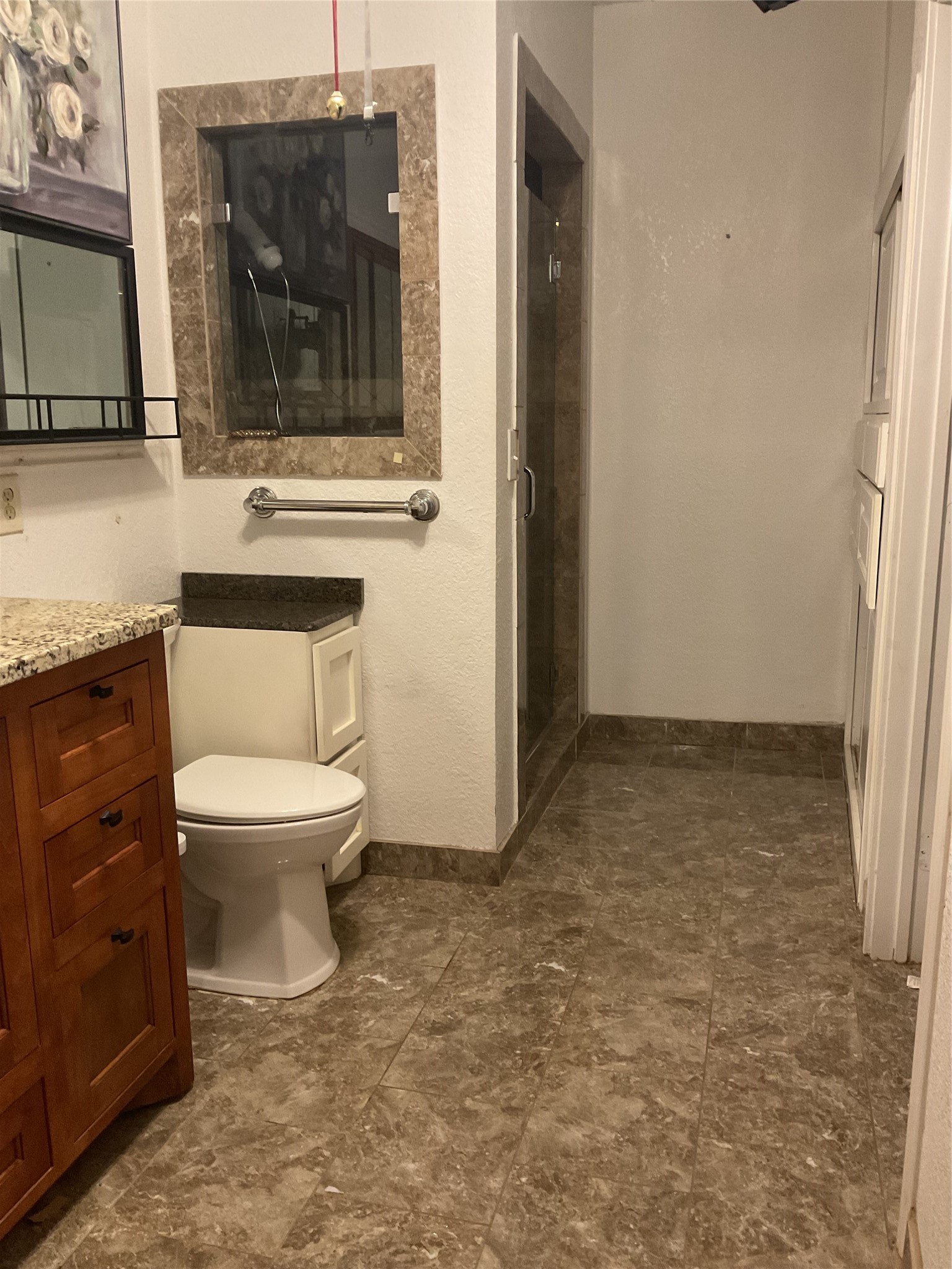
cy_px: 634
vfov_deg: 61.7
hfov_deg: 48.2
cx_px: 476
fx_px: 1063
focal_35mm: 29
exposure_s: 1/40
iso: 250
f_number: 1.8
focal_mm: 3
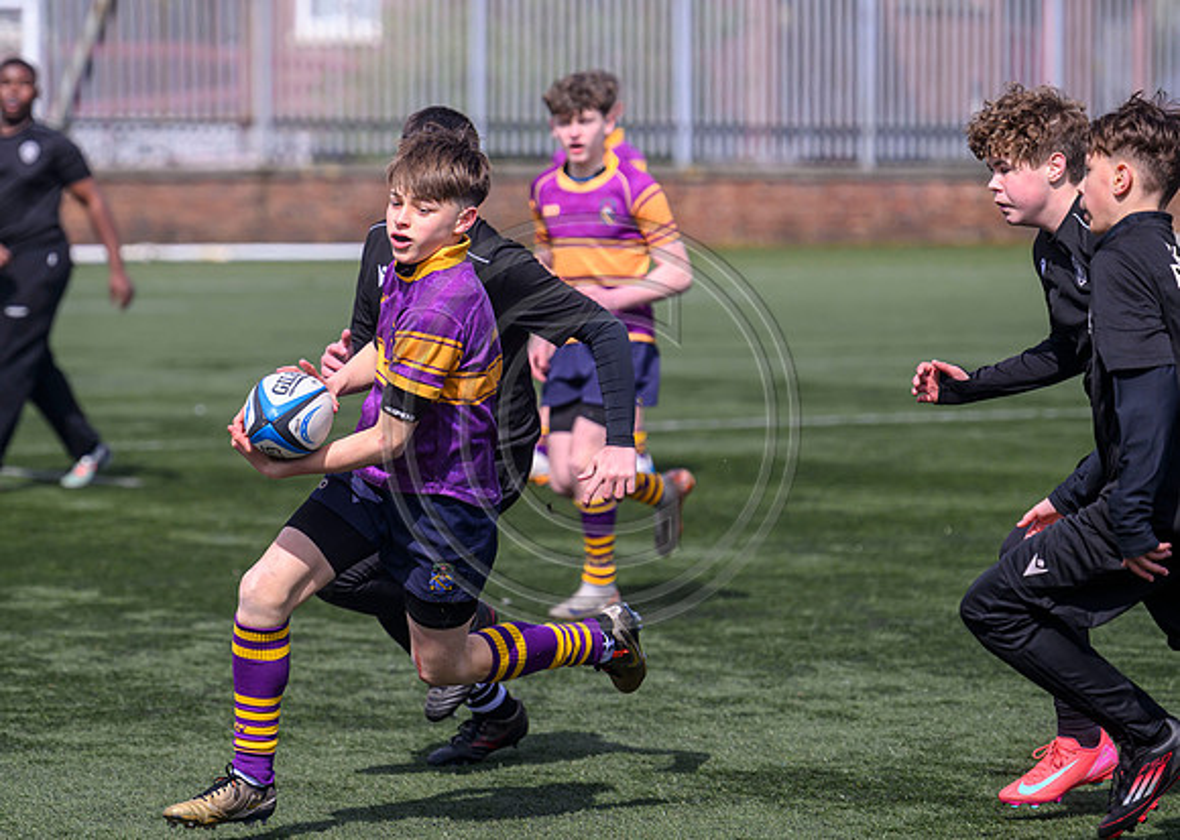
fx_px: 6618
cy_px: 381
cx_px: 484
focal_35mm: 198
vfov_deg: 7.3
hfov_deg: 10.2
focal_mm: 170
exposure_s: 1/4000
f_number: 4
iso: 500
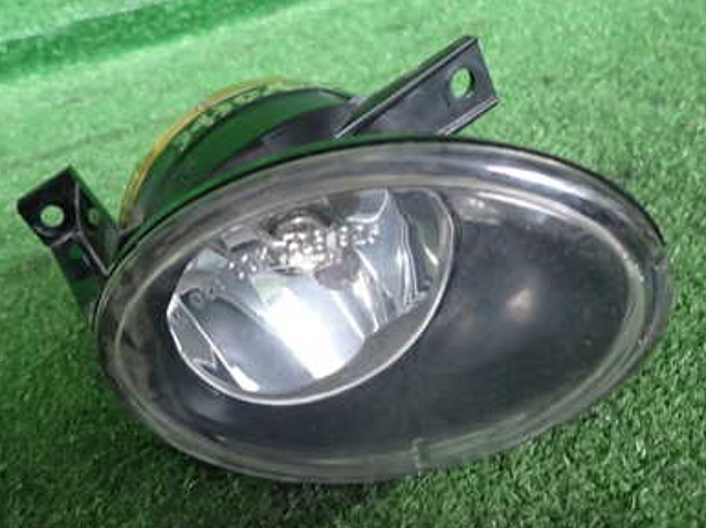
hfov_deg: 47.9
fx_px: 795
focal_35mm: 39
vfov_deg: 36.6
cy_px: 319
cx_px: 337
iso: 400
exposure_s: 1/30
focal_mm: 4.5
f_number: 2
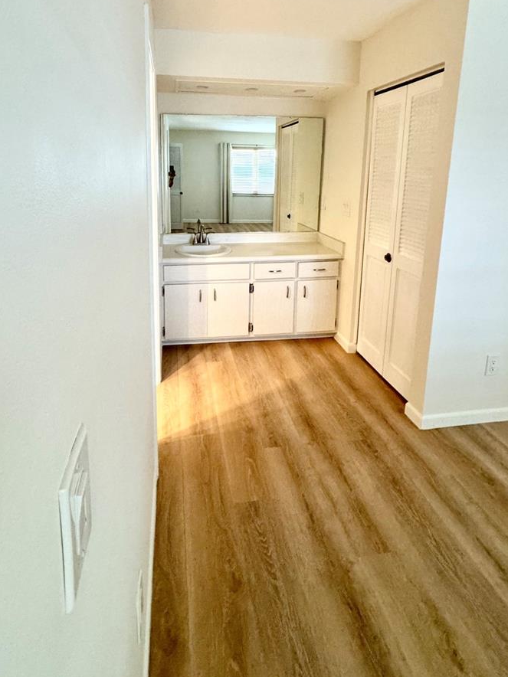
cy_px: 228
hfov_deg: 68.4
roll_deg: +0.7
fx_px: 372
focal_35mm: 19
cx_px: 220
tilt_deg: -10.1
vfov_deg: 81.9
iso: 250
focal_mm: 2.22
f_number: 2.2
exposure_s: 1/60
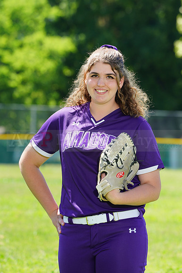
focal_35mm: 282
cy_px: 136
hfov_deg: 4.9
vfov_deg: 7.3
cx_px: 91
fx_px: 2141
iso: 200
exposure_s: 1/200
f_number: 9
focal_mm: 282
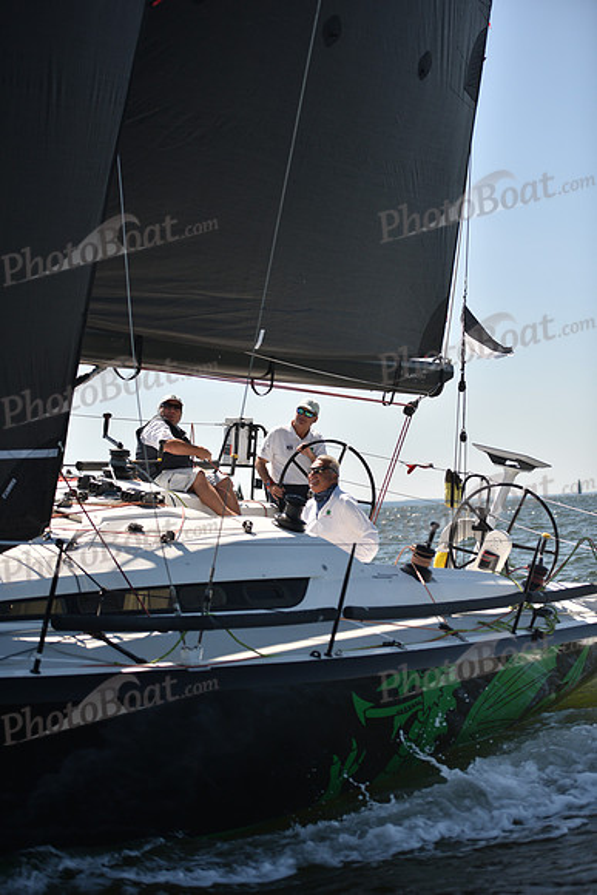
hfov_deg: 19.5
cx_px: 298
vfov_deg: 28.8
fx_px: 1740
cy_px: 448
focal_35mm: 70
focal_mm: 70
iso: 250
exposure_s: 1/1600
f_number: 2.8
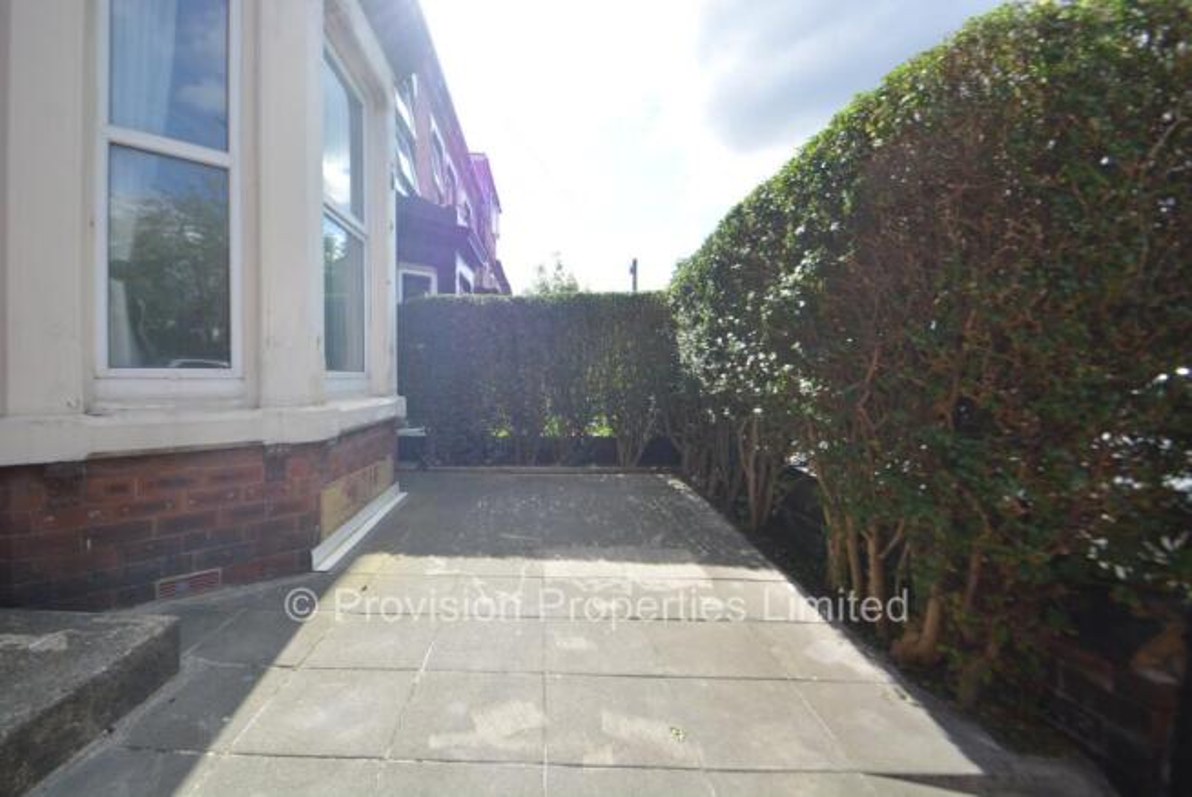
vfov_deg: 77.4
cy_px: 398
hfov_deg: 100.4
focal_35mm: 15
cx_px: 596
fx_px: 497
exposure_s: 1/250
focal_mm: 10
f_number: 8
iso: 200
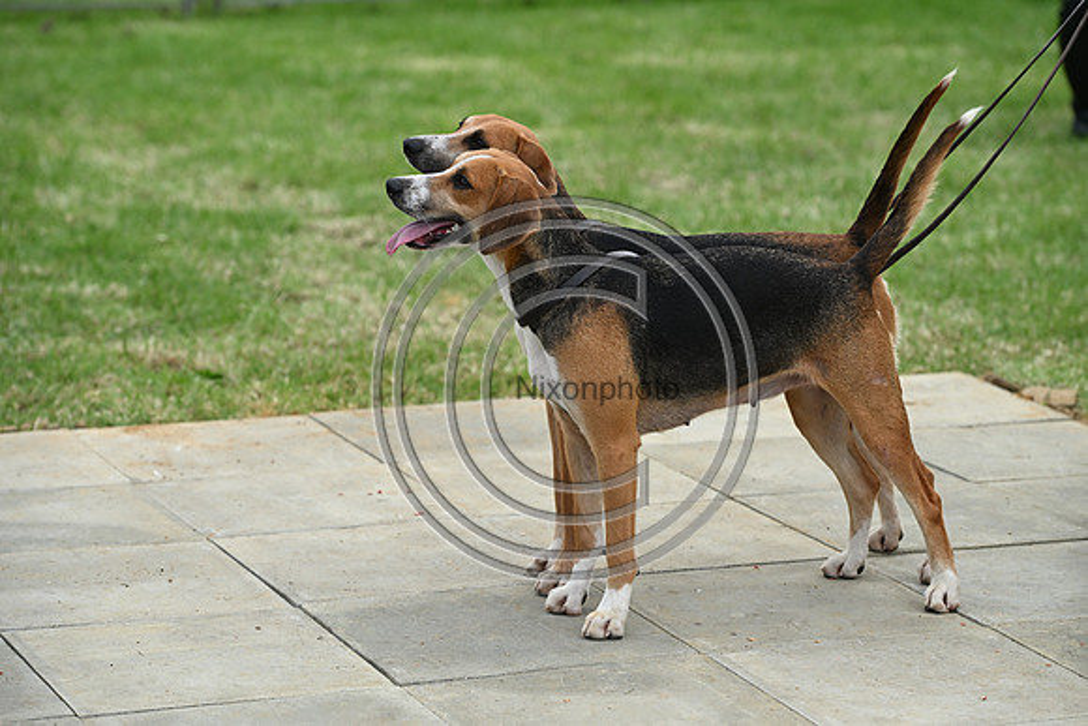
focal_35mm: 125
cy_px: 363
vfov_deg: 11.0
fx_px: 3778
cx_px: 544
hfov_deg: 16.4
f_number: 4.5
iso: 320
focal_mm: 125
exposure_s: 1/1000
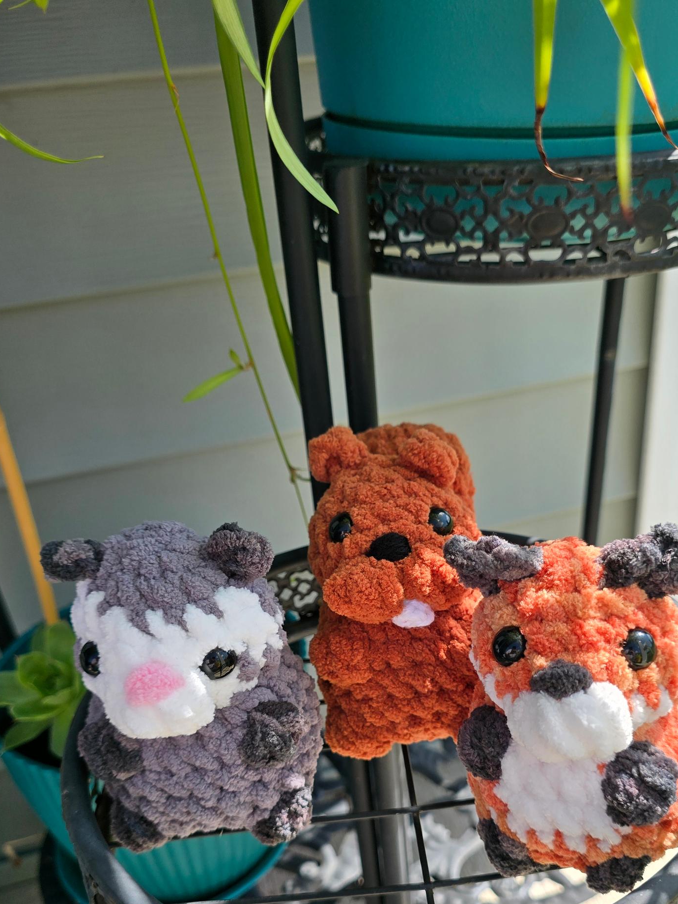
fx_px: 836
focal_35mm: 32
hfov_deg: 44.1
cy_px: 590
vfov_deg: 55.8
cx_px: 380
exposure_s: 1/439
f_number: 1.7
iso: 12
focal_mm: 6.3
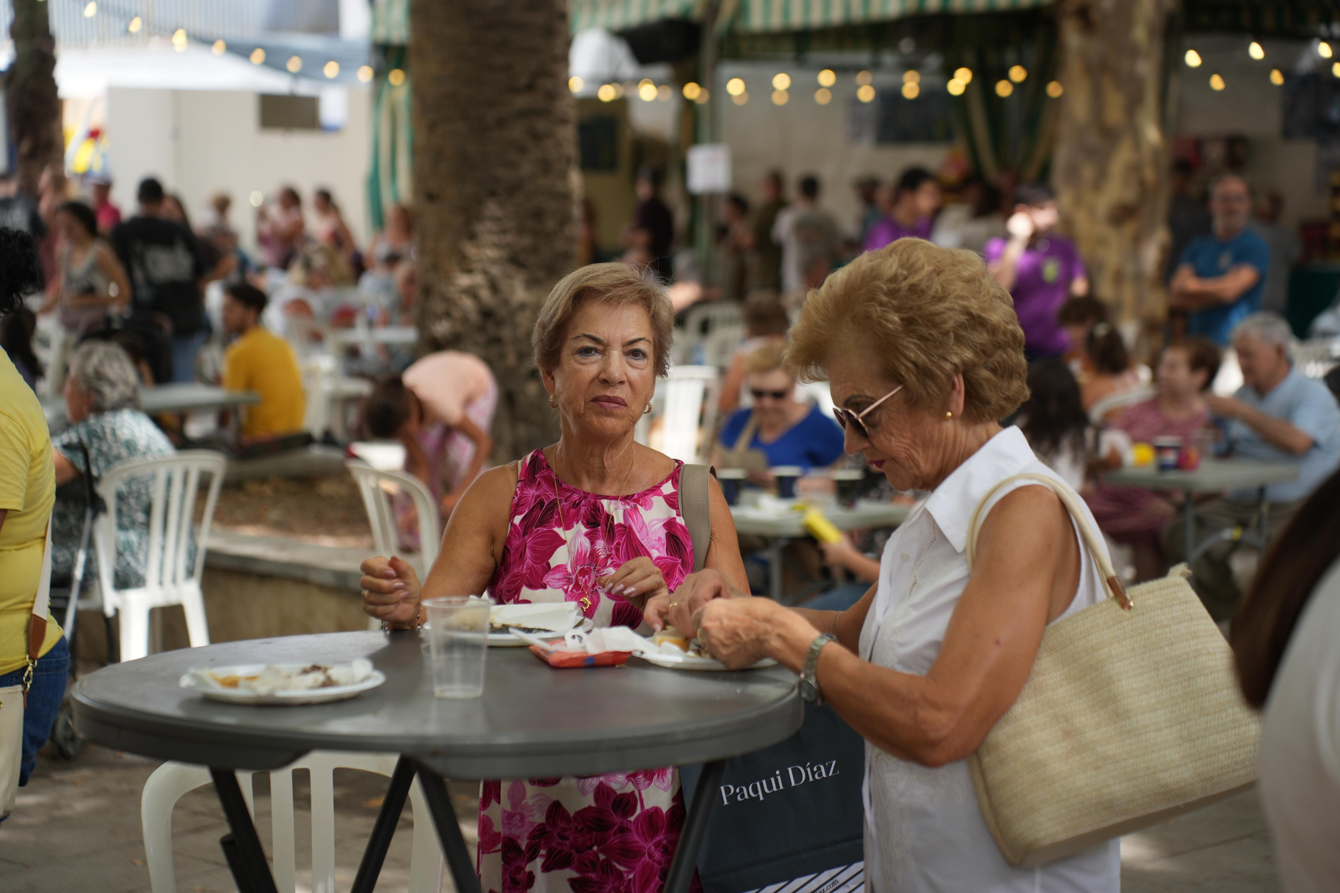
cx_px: 670
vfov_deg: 18.2
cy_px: 446
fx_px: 2791
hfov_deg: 27.0
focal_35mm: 75
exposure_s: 1/500
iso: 160
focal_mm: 75
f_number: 2.8
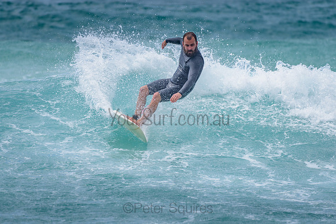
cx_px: 141
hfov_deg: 3.4
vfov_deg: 2.2
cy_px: 111
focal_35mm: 613
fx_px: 5722
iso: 160
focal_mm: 500
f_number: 5.6
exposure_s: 1/2000
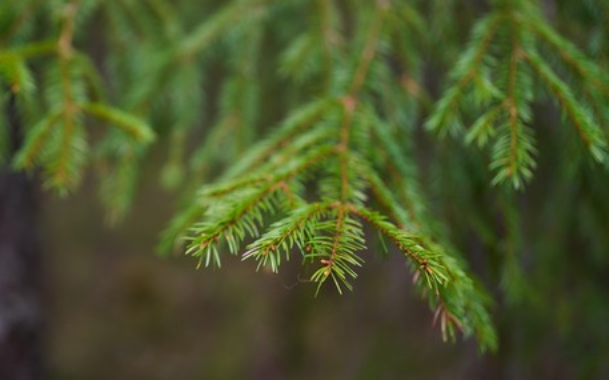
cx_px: 209
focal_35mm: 50
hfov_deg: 39.9
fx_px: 829
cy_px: 163
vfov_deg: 25.8
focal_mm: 35
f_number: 1.8
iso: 100
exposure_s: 1/160
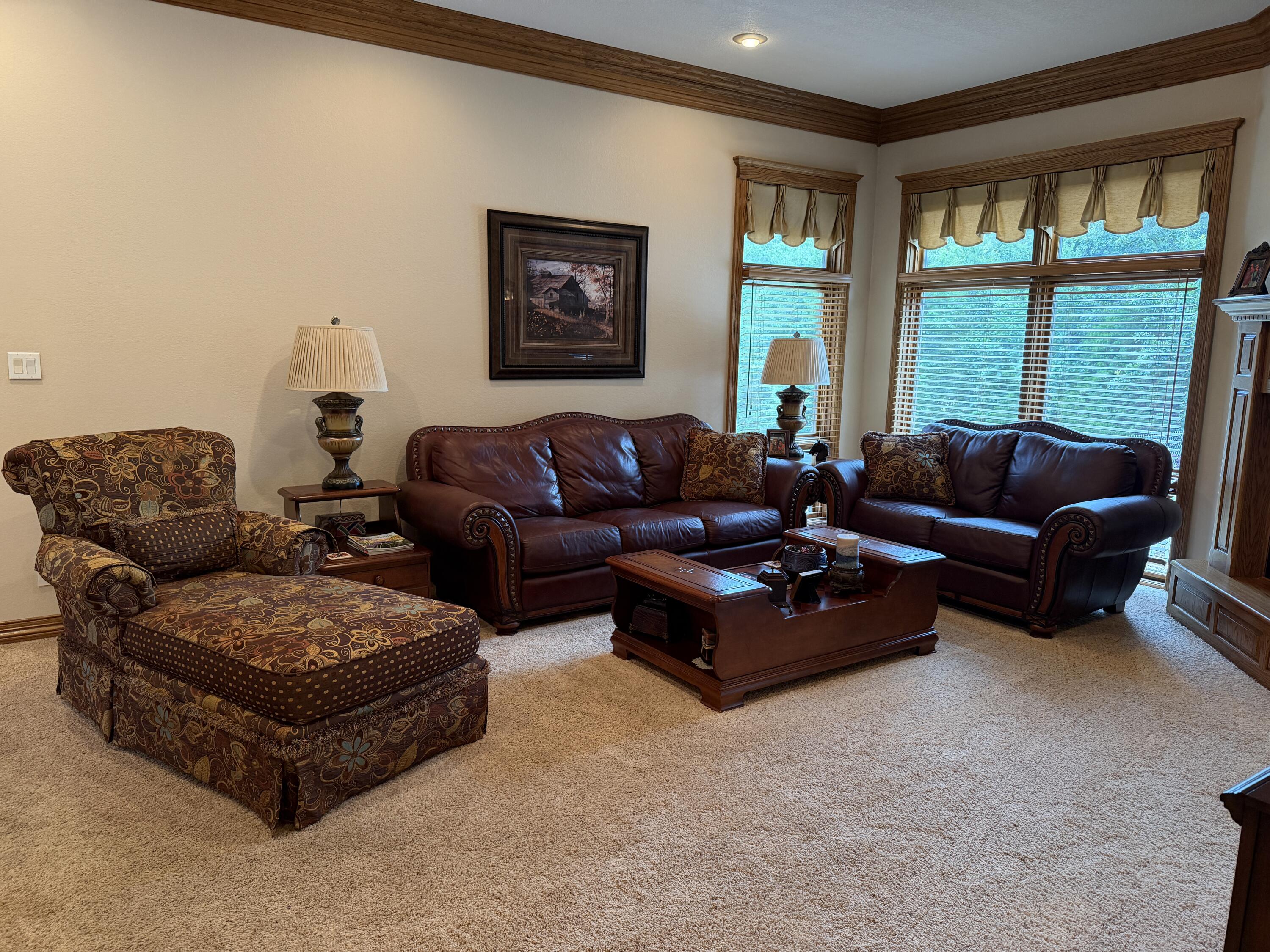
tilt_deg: -9.1
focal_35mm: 24
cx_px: 635
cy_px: 476
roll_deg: -0.6
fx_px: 881
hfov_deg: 71.6
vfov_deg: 56.8
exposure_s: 1/60
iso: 320
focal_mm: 6.76
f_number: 1.78
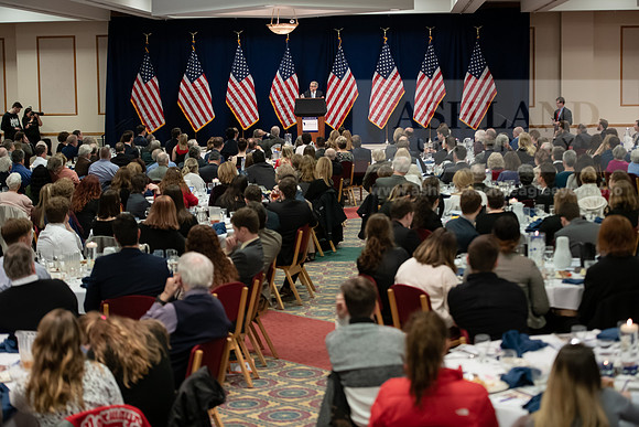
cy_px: 214
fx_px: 1243
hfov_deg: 28.8
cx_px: 320
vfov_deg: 19.5
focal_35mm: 70
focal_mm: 70
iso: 2000
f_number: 3.2
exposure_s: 1/200
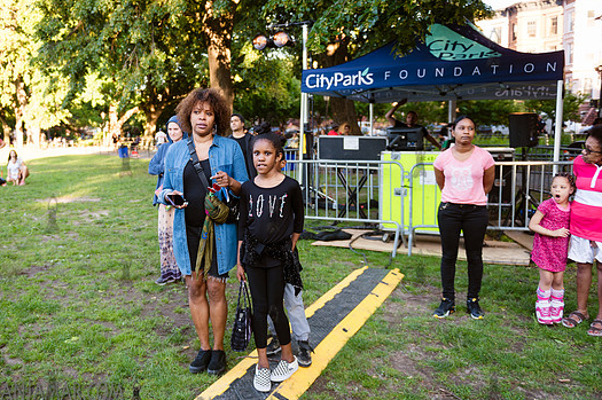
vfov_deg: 39.9
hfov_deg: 56.8
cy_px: 188
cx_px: 238
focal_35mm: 33
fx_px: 551
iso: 200
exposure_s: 1/160
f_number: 2.8
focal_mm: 27
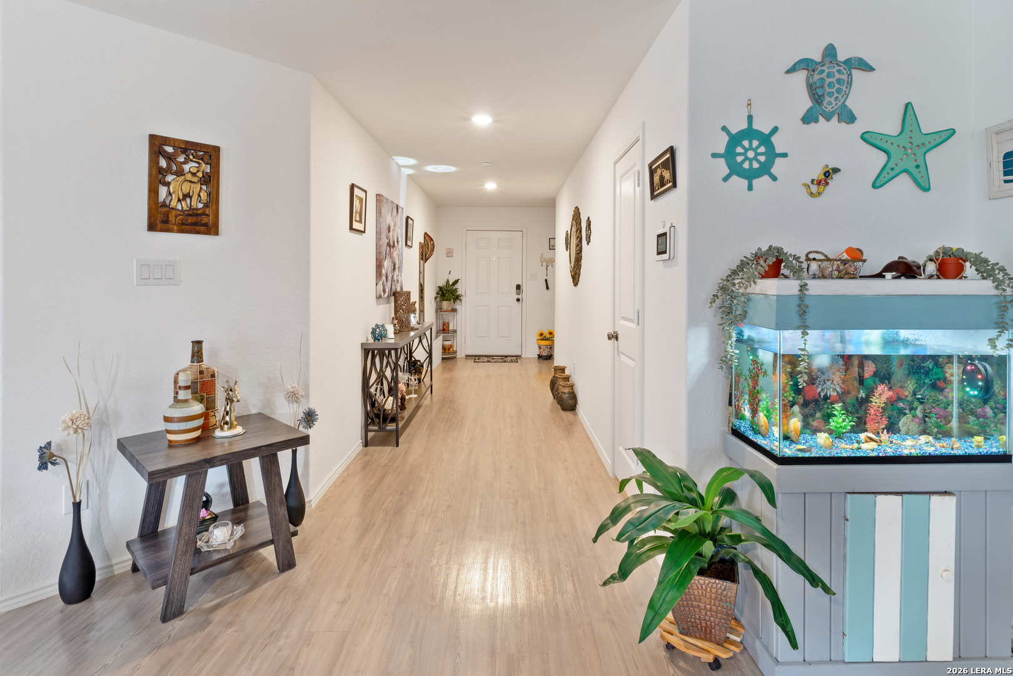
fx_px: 464
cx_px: 506
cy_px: 338
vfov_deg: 72.1
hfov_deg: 95.0
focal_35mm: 16
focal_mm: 11
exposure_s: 13
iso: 100
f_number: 10
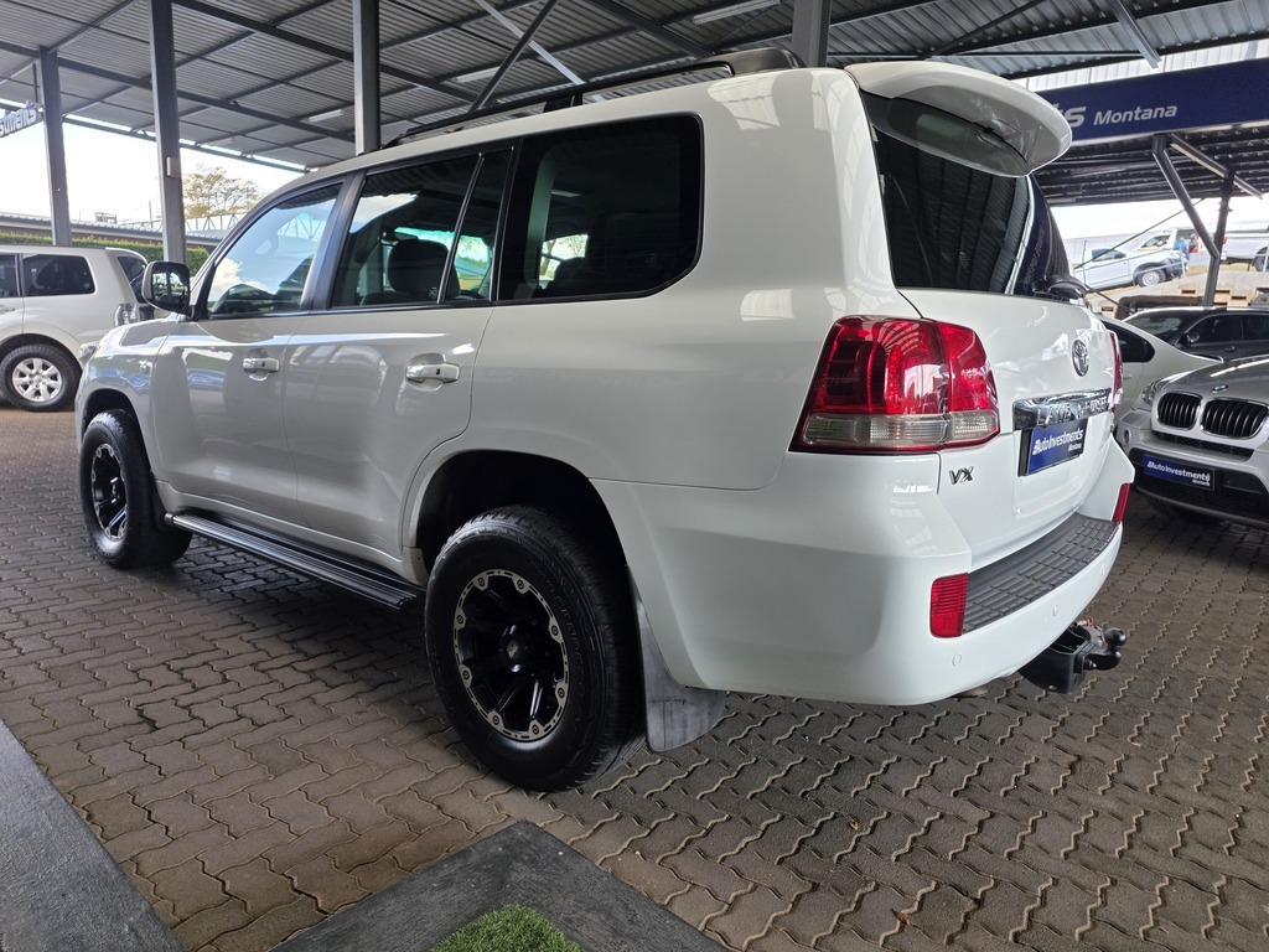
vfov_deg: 58.9
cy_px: 476
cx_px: 634
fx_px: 843
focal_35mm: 23
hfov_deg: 73.9
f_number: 1.7
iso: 50
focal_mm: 6.25
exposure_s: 1/180
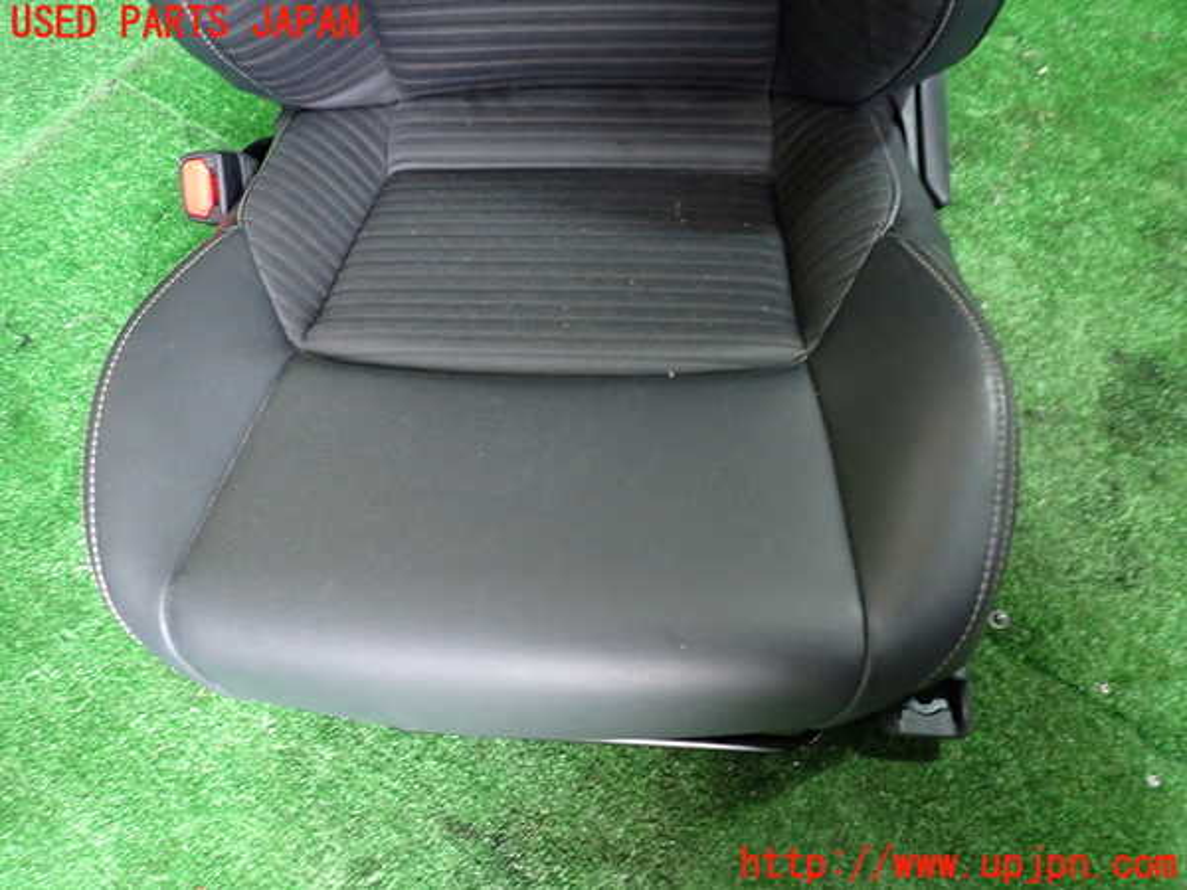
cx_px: 594
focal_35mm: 25
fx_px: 857
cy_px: 445
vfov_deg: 54.9
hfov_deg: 69.4
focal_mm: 4.5
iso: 800
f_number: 2
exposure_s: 1/30
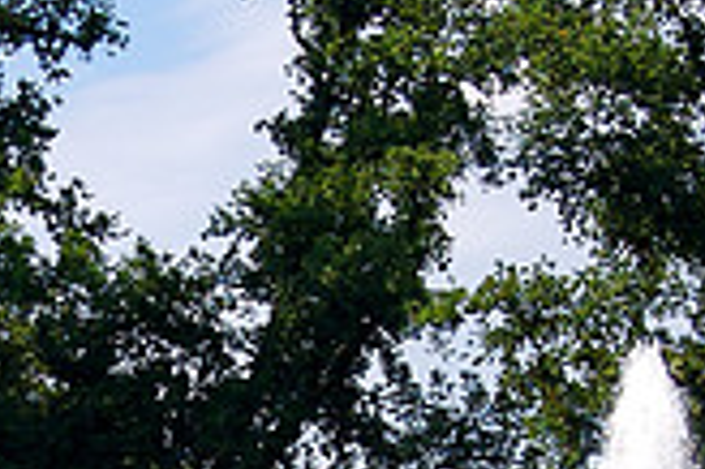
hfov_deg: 10.2
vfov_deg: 6.7
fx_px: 3932
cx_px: -21
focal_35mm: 201
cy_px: 716
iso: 200
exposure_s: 1/250
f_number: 8
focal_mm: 38
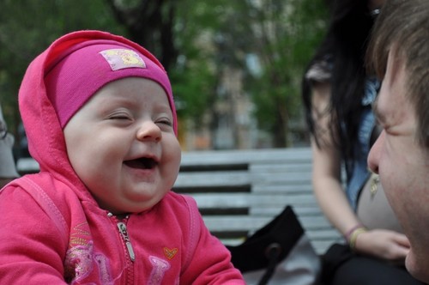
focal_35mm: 78
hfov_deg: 26.0
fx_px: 928
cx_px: 214
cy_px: 142
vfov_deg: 17.4
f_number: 5.6
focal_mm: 52
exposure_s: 1/500
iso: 200
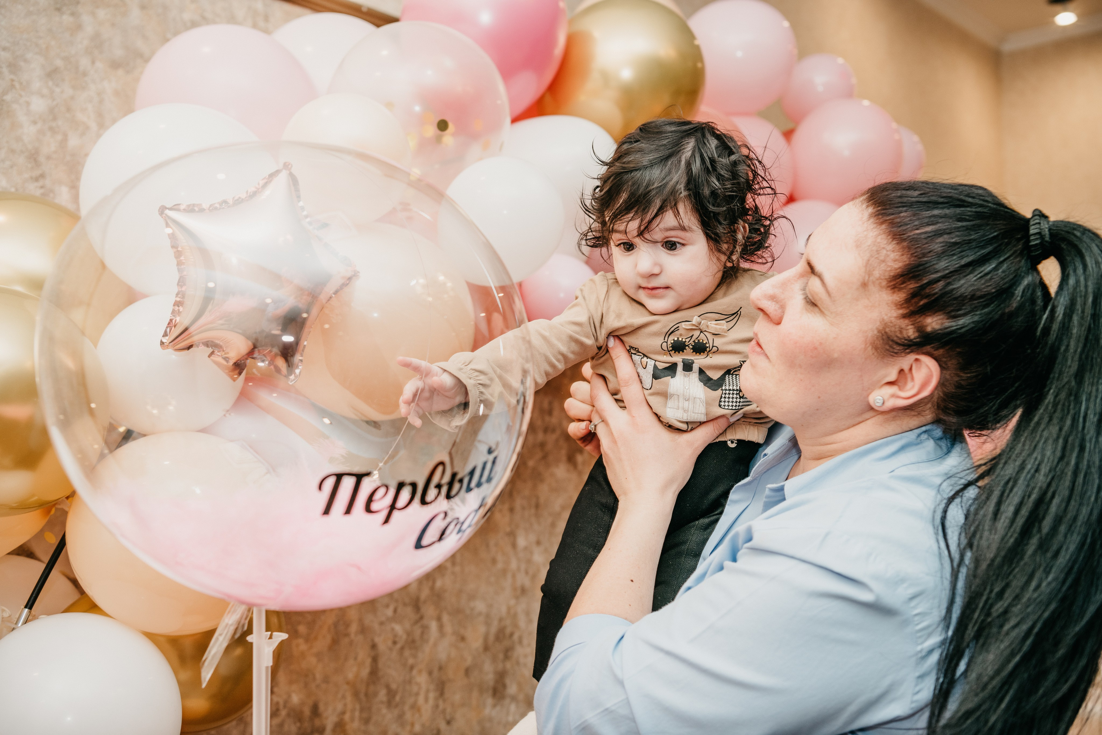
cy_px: 368
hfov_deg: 46.4
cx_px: 551
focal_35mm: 42
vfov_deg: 31.9
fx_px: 1286
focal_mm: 42
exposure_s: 1/160
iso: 160
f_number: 4
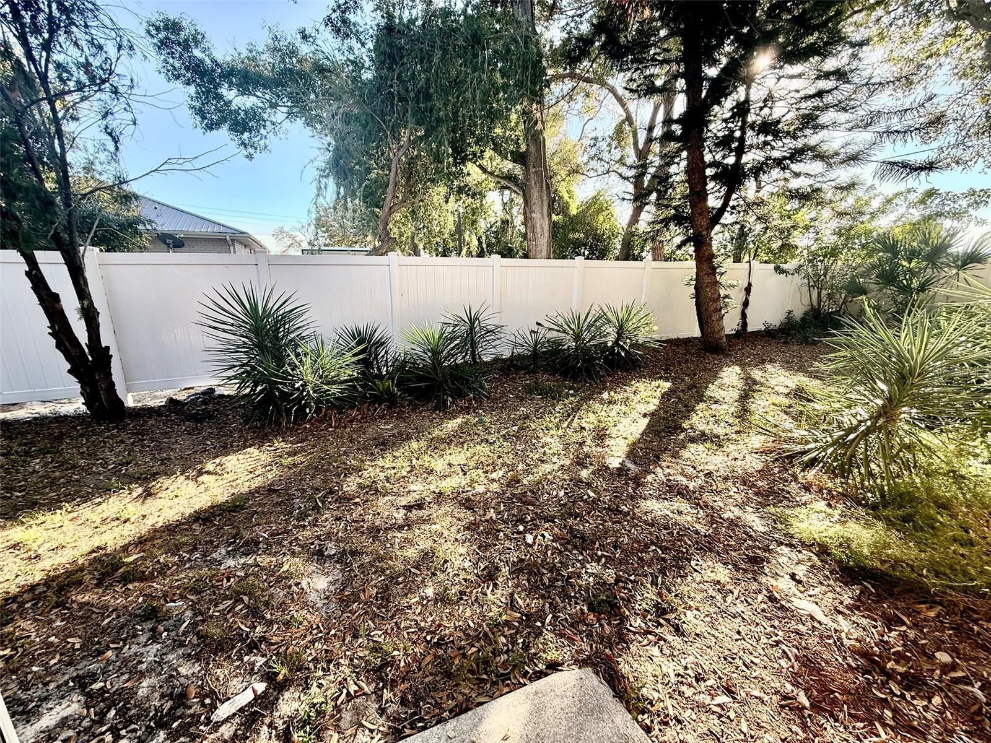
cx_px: 496
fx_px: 401
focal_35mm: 14
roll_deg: -0.7
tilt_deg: -13.0
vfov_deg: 85.7
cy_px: 372
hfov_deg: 102.1
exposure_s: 1/222
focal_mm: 2.22
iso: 64
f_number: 2.2
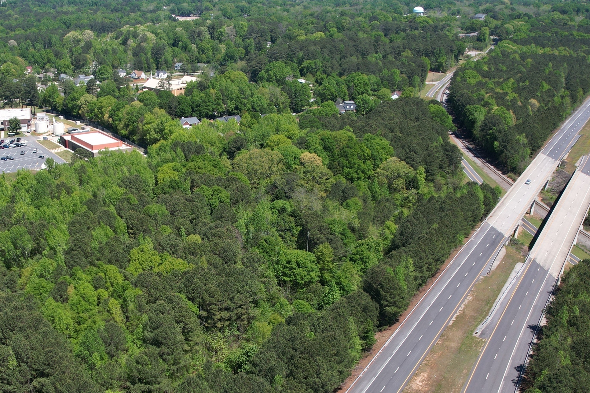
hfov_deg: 45.4
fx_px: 688
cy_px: 280
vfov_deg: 31.5
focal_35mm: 42
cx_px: 178
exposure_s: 1/1500
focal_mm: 8.38
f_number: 2.8
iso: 100
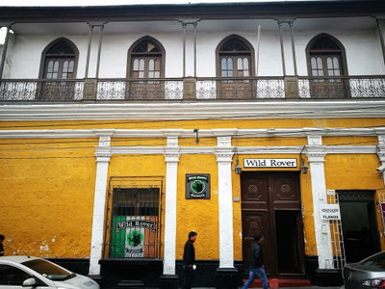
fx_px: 300
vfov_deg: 51.4
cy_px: 144
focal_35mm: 27
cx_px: 192
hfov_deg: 65.3
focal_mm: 4.5
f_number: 2.2
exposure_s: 1/50
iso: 80
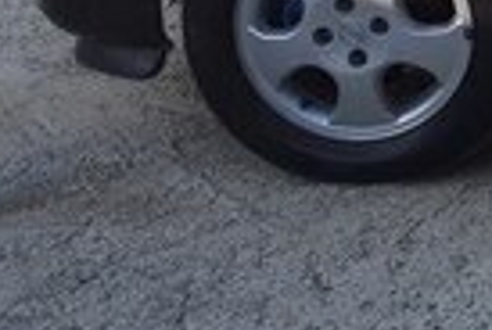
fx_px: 1849
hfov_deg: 12.2
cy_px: -393
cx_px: 1174
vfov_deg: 9.4
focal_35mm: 135
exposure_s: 1/740
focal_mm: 3.6
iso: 40
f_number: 1.9
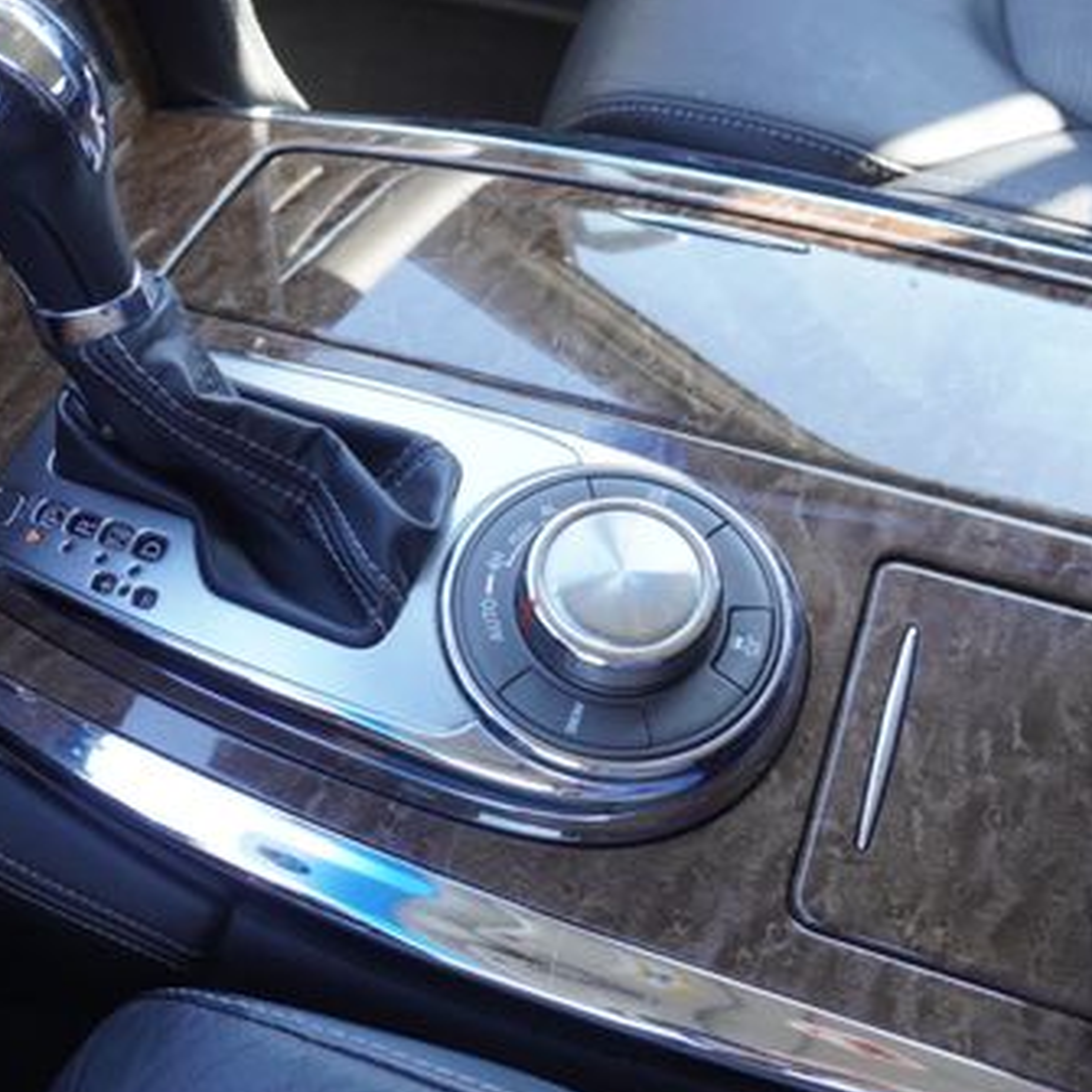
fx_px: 1392
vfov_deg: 42.8
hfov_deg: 42.8
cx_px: 531
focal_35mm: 39
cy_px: 486
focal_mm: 16
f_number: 4
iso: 800
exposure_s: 1/160
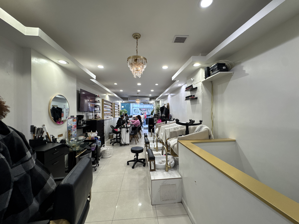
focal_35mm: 14
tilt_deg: -0.2
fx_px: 121
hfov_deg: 102.1
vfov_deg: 85.7
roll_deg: +0.6
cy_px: 112
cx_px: 150
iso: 200
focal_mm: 2.22
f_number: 2.2
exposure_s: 1/120
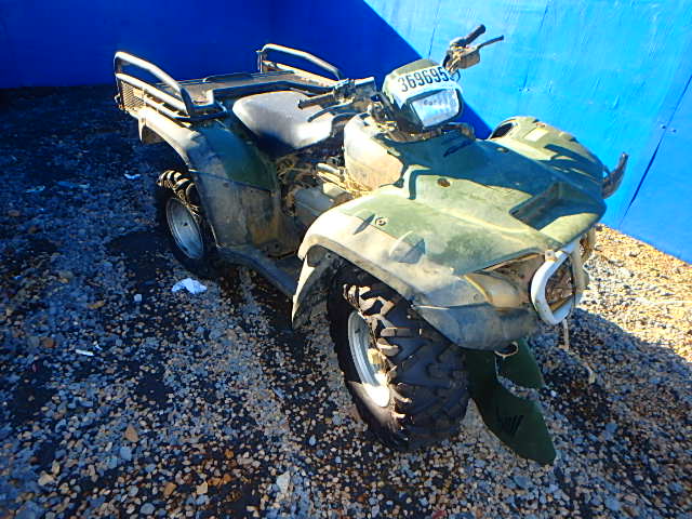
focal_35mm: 21
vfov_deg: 63.4
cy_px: 260
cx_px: 346
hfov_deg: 79.0
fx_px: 420
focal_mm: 3.7
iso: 125
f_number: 3.5
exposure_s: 1/250
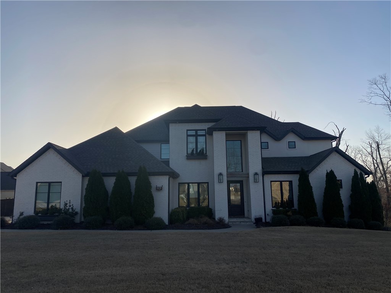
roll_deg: -0.4
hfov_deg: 67.3
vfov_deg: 53.1
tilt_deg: +7.3
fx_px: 294
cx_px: 196
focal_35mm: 26
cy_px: 146
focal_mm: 4.25
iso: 32
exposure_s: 1/5025
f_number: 1.8
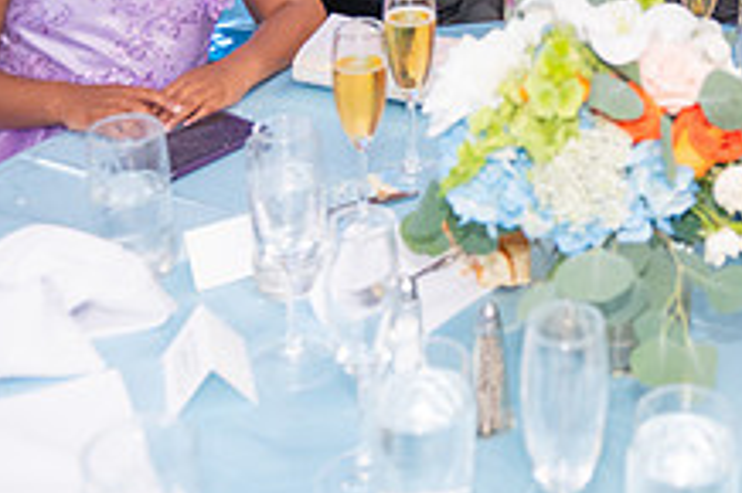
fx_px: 1318
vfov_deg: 19.6
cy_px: -138
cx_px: 619
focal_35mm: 64
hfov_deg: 30.5
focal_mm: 24
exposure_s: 1/160
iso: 1000
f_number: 3.2
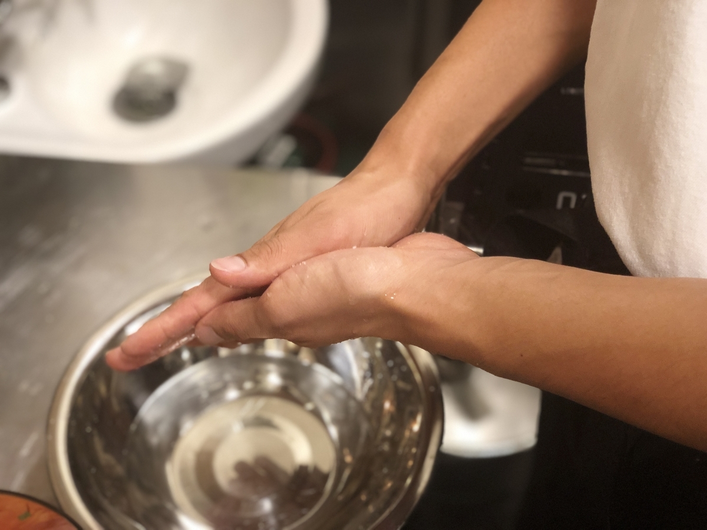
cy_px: 265
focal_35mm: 52
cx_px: 354
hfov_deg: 36.8
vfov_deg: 28.0
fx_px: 1062
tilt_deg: -47.8
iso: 160
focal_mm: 6
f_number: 2.4
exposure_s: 1/33
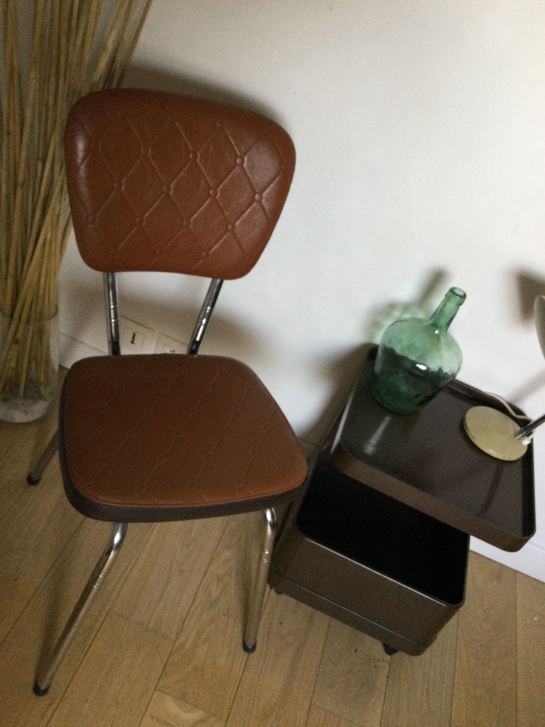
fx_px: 651
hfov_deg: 45.4
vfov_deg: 58.4
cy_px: 364
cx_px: 272
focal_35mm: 31
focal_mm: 3.3
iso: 125
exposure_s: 1/33
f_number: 2.4
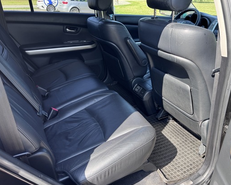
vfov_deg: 49.8
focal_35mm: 29
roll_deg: +0.2
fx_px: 198
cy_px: 81
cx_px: 134
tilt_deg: -23.5
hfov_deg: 60.2
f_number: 1.78
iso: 64
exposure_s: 1/237
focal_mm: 6.76
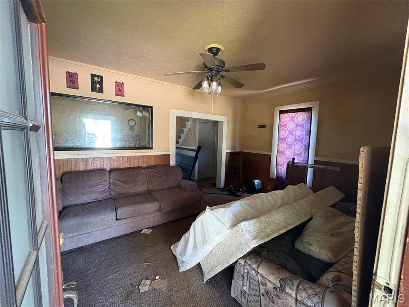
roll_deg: -1.8
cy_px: 154
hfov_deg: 102.1
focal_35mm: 14
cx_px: 204
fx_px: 165
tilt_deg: -6.1
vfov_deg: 85.7
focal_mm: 2.22
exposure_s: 1/60
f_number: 2.2
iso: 640
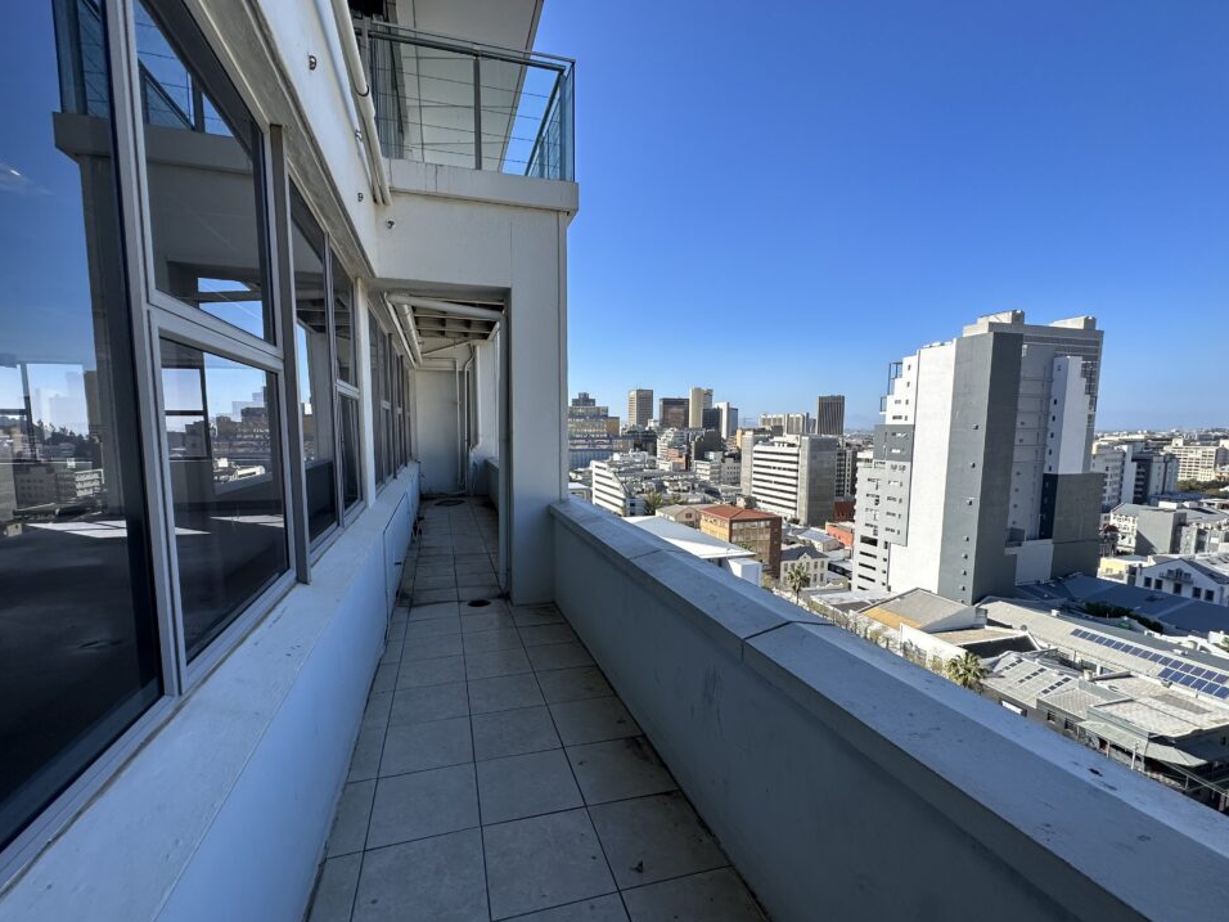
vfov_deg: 81.7
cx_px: 591
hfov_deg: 98.1
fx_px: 533
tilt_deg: -5.2
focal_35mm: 15
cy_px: 484
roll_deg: +0.4
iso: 40
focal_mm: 2.22
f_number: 2.2
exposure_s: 1/1261
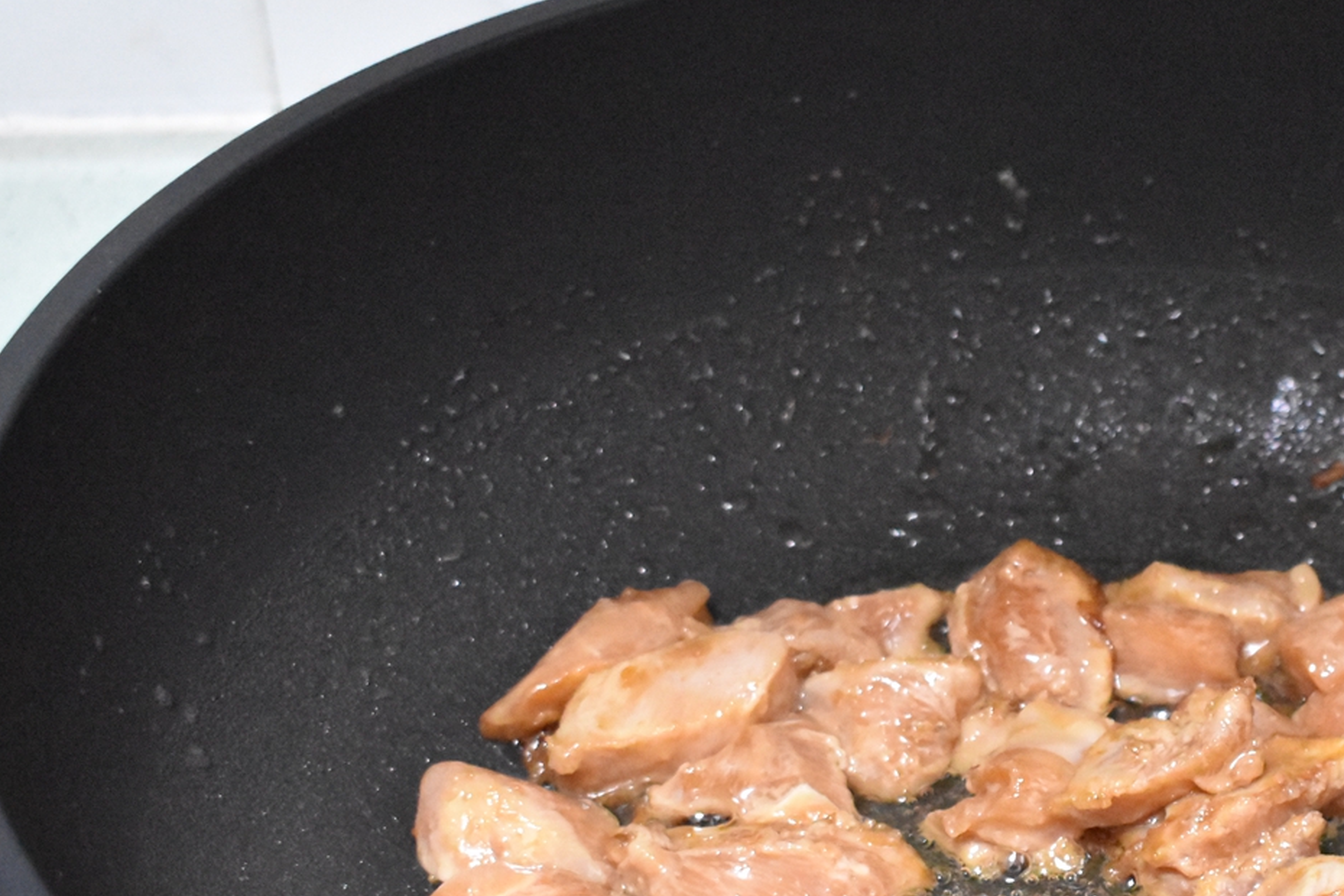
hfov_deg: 22.3
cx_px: 1120
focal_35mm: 90
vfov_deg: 15.1
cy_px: 681
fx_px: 3359
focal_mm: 31
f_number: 5
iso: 9000
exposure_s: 1/50
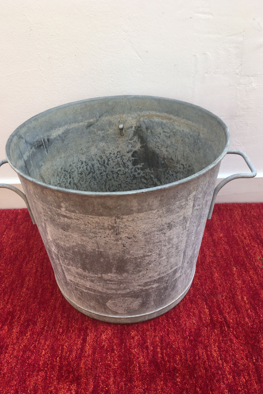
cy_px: 192
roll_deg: +4.0
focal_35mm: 31
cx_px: 120
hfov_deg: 42.3
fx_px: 340
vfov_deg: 60.3
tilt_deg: -34.6
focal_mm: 4.15
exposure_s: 1/50
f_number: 2.2
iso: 32
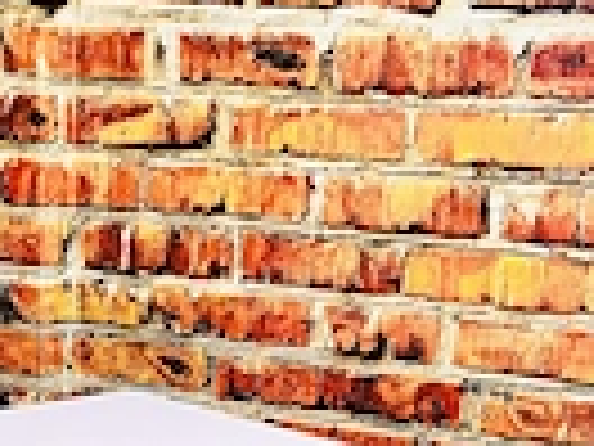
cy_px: 707
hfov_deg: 22.8
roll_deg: -1.2
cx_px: 135
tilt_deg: -22.9
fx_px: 1459
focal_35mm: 85
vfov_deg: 15.7
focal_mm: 3.99
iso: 40
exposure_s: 1/24
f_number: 1.8
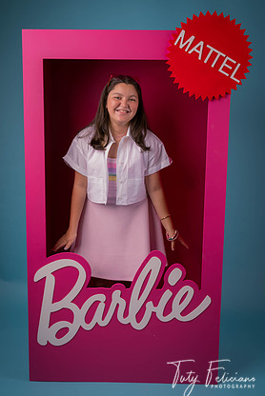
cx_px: 127
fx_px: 441
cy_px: 194
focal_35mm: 40
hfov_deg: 33.4
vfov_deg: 48.4
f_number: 6.3
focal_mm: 37
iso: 125
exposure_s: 1/80
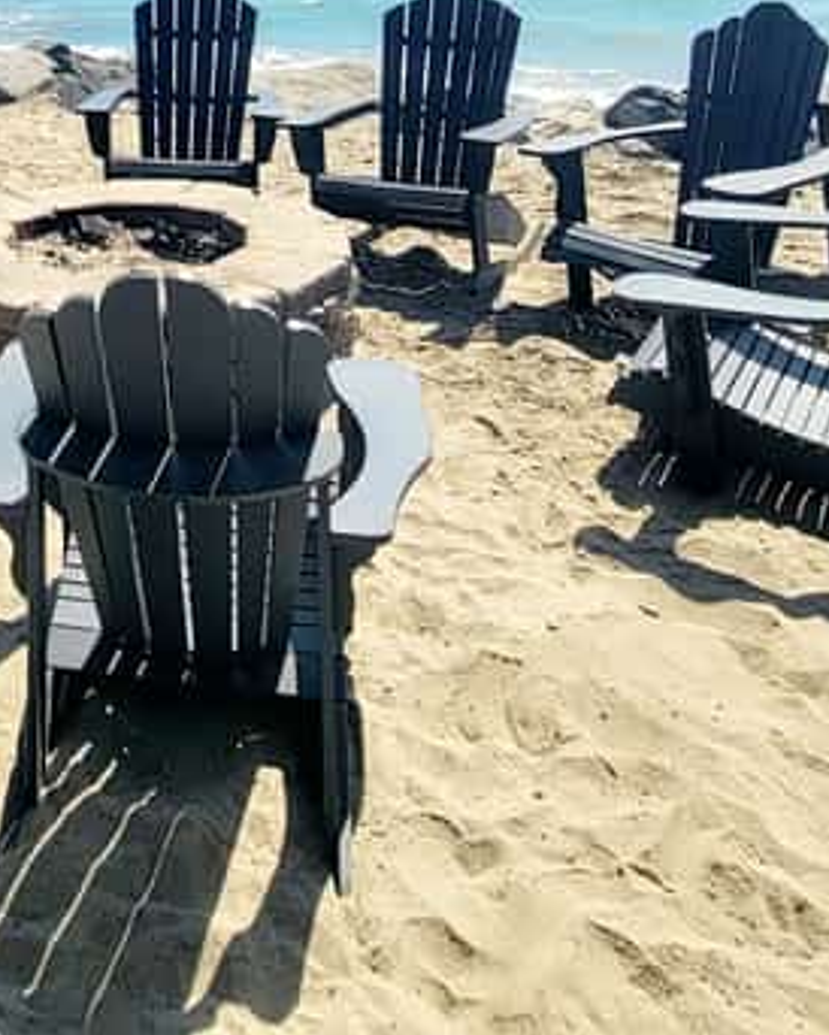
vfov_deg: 39.9
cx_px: -15
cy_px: -76
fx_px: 1164
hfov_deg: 35.2
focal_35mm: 38
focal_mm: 2.2
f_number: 2.2
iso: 50
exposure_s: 1/3333
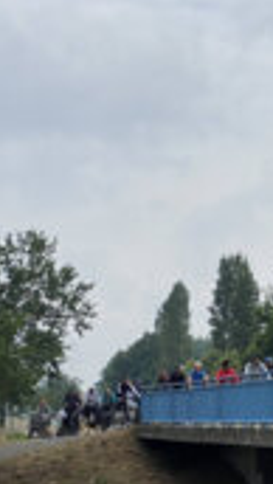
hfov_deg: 8.8
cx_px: 512
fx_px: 1695
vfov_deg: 16.2
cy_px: 262
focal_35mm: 132
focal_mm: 6
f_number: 2
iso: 20
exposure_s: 1/2398
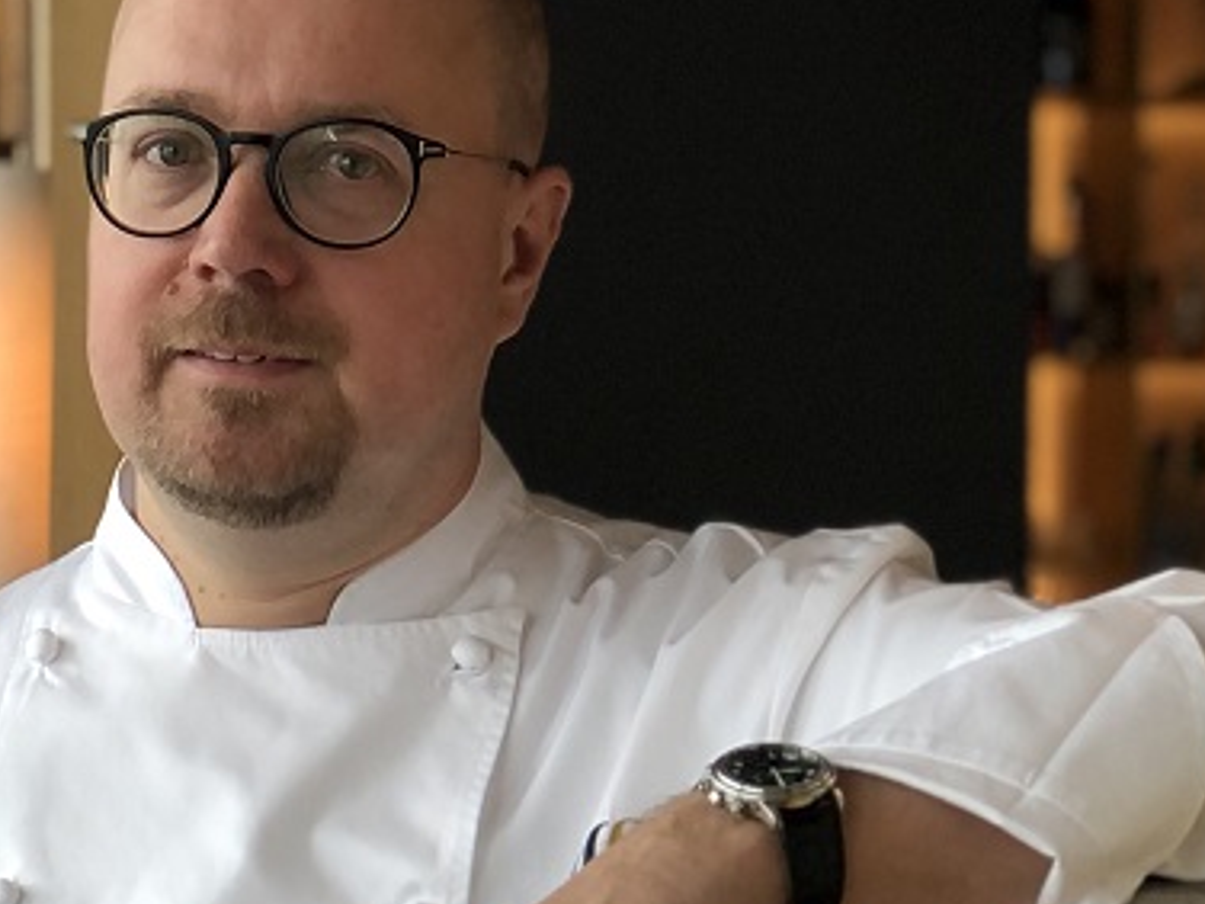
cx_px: -272
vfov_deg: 8.1
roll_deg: +0.7
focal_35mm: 182
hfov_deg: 10.7
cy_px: 1010
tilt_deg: -5.7
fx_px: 6336
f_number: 2.8
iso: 20
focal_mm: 6.6
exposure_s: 1/40
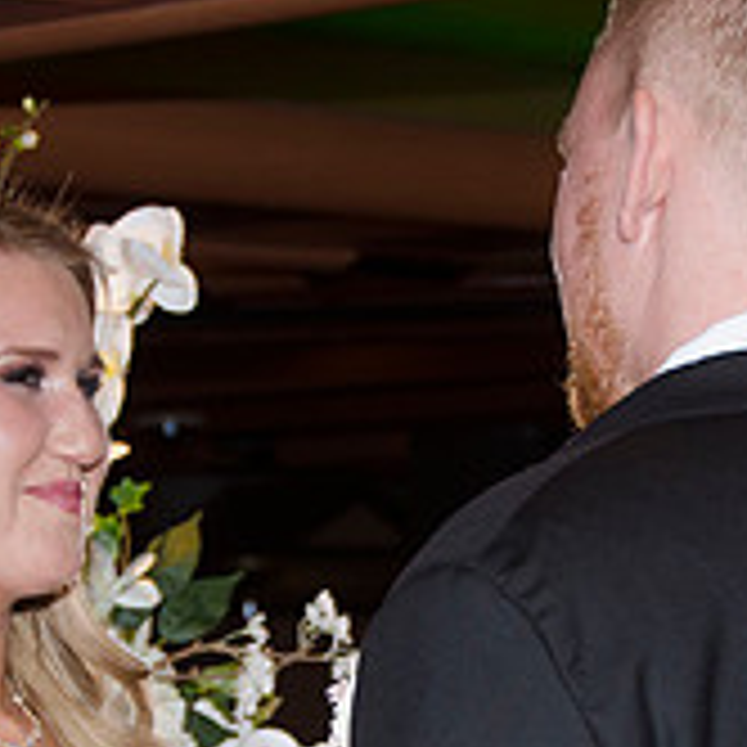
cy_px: 639
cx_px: 392
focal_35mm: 196
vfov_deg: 8.9
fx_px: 4785
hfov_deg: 8.9
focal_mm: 44
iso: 400
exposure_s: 1/60
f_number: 5.6
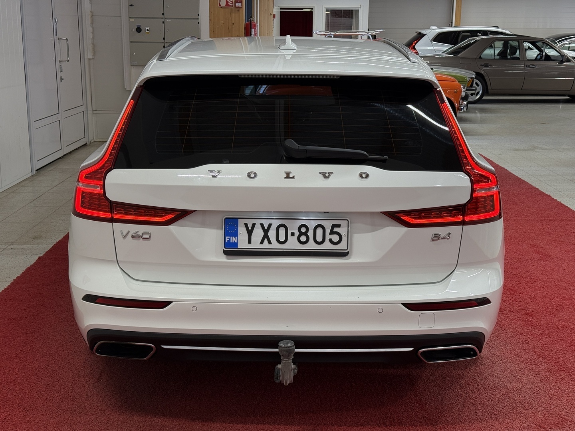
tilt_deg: -12.5
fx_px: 797
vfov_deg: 30.3
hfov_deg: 39.7
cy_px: 216
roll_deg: -0.6
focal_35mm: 48
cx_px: 288
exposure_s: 1/121
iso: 64
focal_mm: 6.76
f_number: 1.78
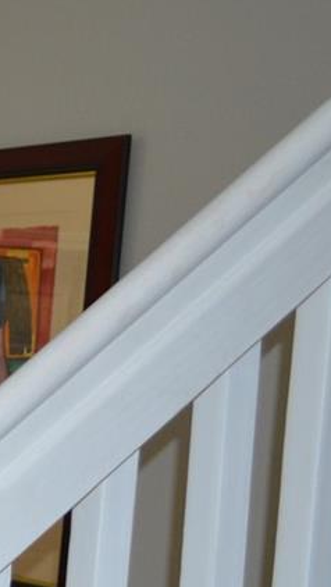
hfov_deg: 8.9
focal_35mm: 107
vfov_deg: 19.7
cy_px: 492
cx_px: -725
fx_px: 1666
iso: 500
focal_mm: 18
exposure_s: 1/60
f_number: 3.5
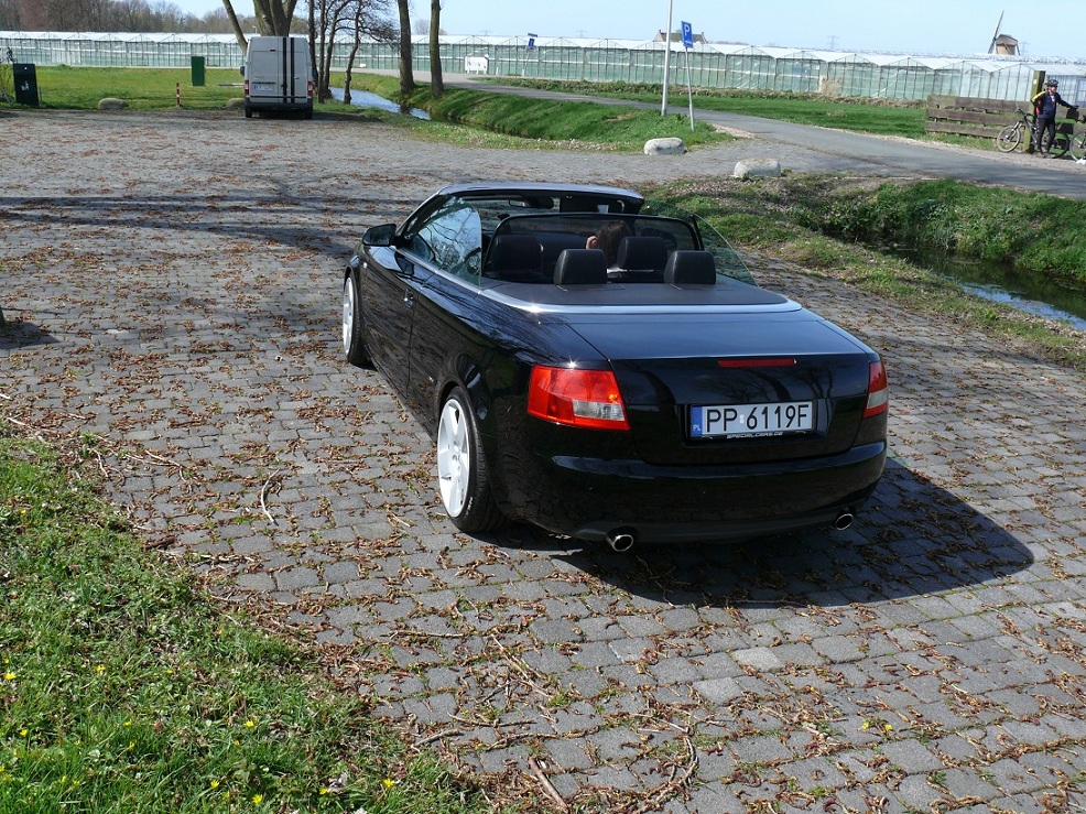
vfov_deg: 40.7
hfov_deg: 52.6
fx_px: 1098
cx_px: 543
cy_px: 407
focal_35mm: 35
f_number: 5.6
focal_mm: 7.4
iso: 100
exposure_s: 1/250
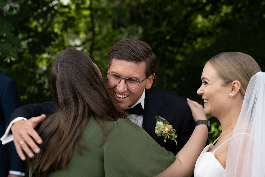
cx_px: 132
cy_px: 88
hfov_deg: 23.9
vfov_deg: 16.1
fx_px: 626
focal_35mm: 85
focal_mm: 85
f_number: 5.6
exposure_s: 1/125
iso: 160
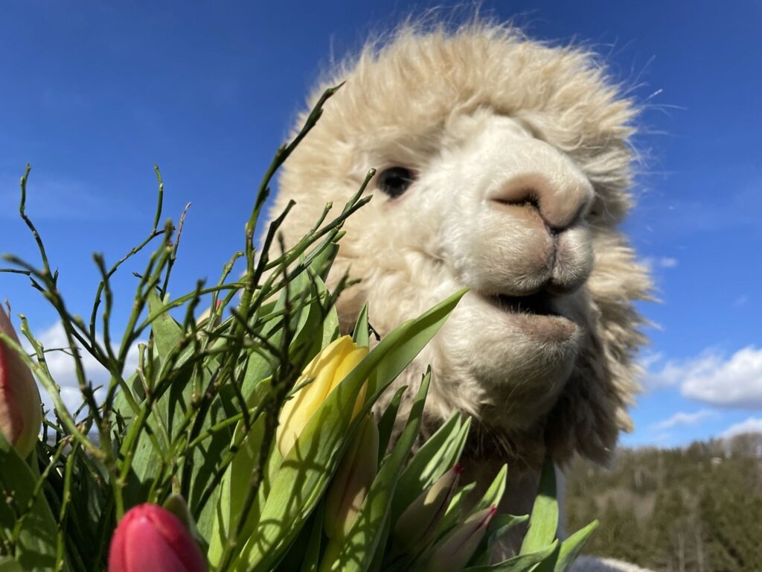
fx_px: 572
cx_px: 381
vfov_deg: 53.1
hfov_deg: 67.3
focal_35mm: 26
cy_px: 286
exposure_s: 1/4831
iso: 32
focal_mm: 4.2
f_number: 1.6
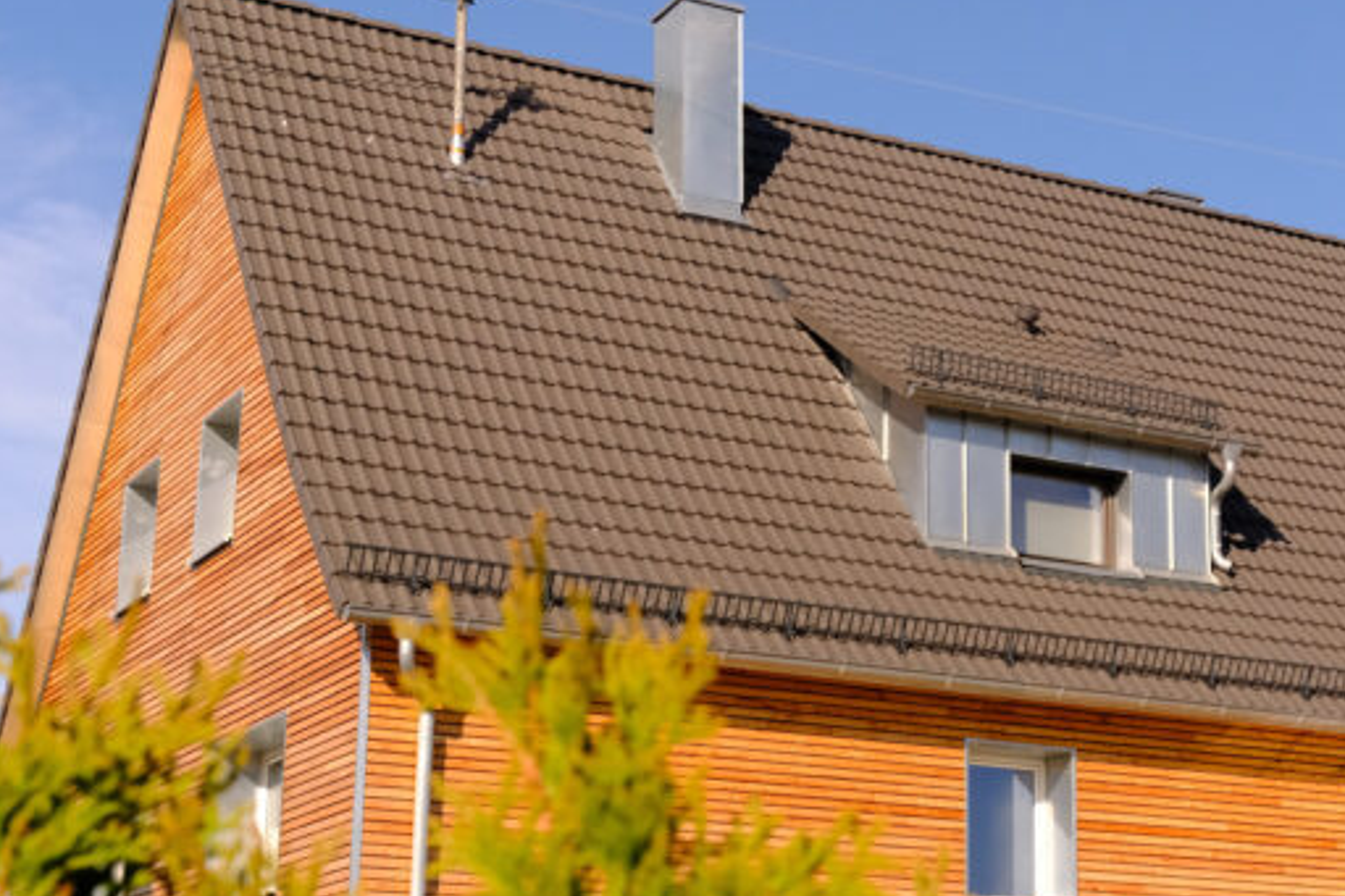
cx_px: 1001
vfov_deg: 18.2
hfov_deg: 26.7
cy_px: 533
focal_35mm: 75
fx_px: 2801
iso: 1600
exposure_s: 1/2000
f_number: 10
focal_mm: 33.3
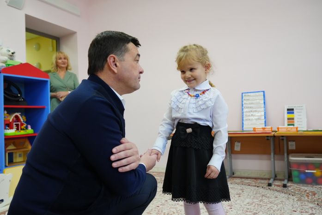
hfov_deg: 60.2
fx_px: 278
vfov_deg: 42.4
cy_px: 108
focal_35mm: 31
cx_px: 161
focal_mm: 31
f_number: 4
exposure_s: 1/500
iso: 3200
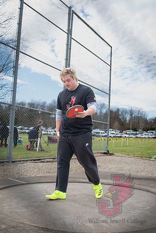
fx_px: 234
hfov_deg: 36.9
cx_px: 78
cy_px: 116
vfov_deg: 53.1
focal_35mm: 36
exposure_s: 1/800
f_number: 2.8
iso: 100
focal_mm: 24
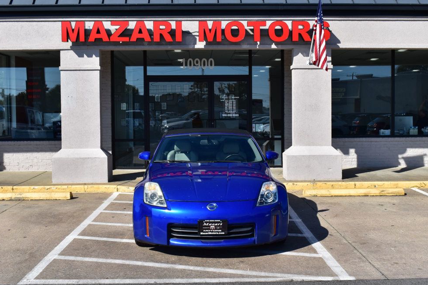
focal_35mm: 46
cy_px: 137
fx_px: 541
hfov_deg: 43.1
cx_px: 220
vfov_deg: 29.5
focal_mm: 29
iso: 320
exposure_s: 1/500
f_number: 11
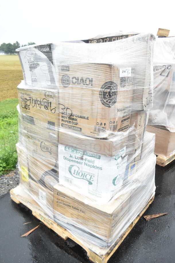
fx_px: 197
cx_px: 88
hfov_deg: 48.0
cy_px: 132
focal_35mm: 27
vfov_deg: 67.4
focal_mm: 18
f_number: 7.1
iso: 1600
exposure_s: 1/200
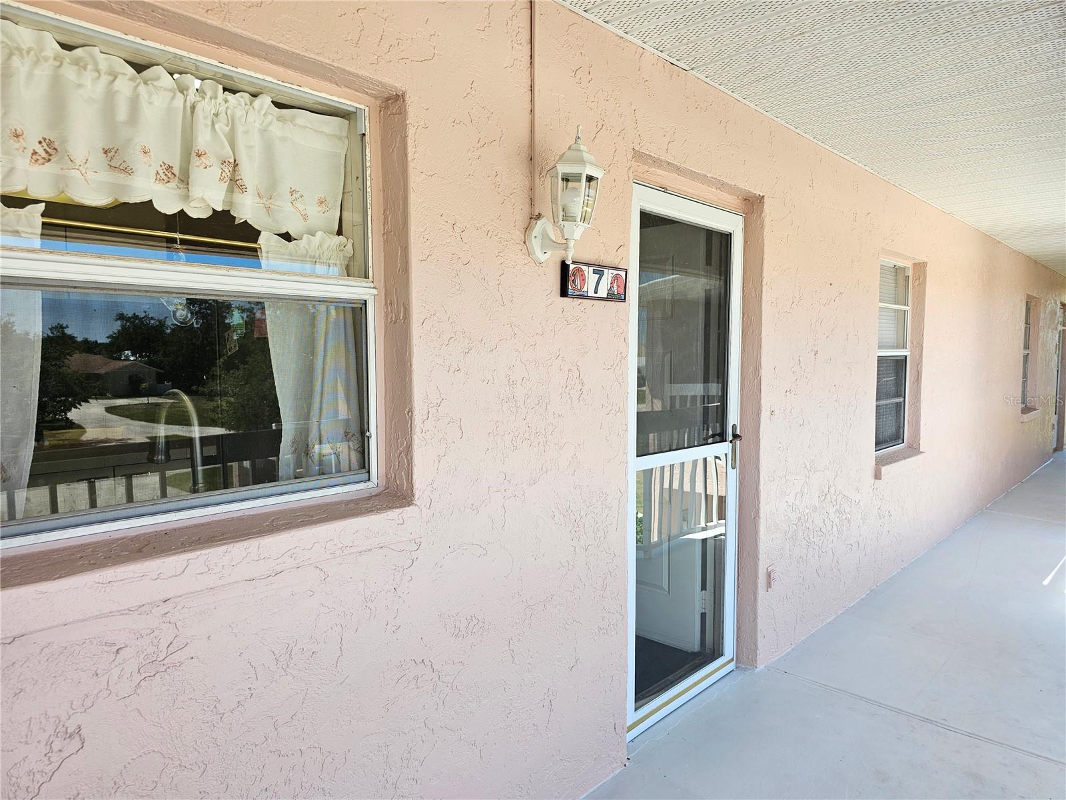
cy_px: 400
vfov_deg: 58.9
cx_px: 533
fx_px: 708
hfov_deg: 73.9
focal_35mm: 23
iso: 10
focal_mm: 6.3
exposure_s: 1/147
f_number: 1.7
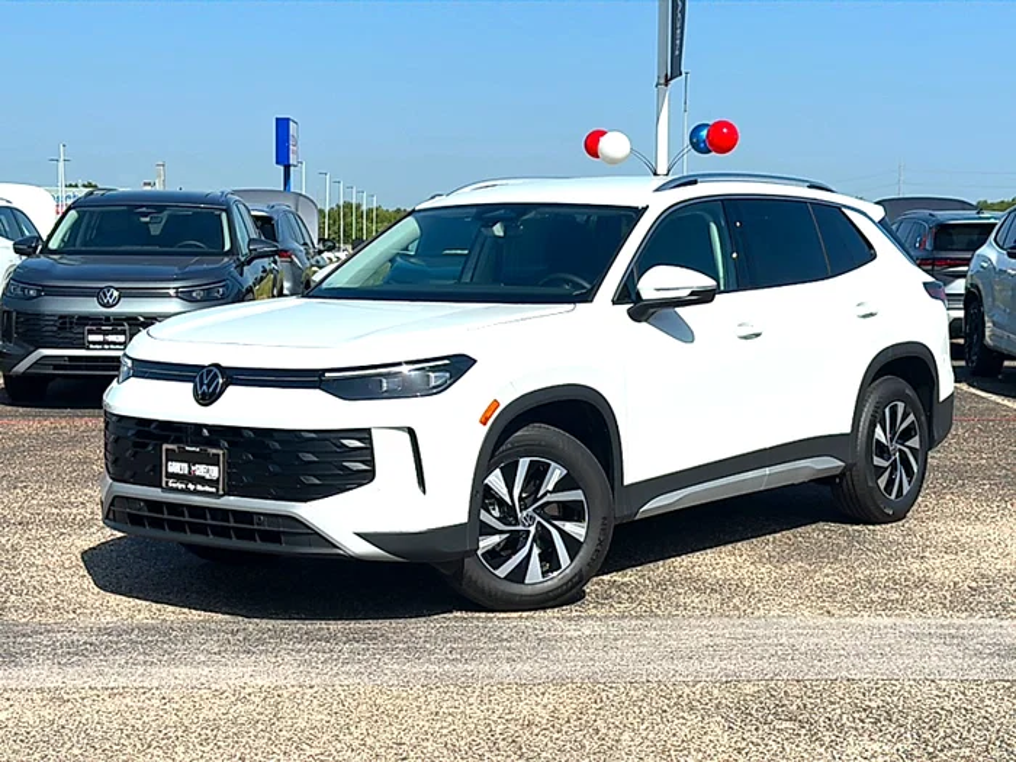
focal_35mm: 56
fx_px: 1644
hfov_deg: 34.3
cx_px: 508
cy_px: 381
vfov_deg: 26.1
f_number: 1.78
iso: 64
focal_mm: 6.86
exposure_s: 1/8333
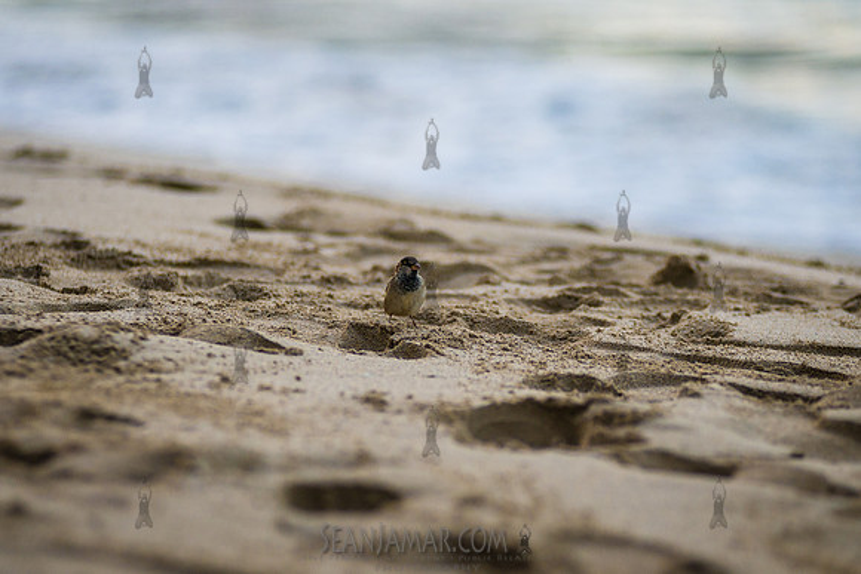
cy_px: 294
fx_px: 4322
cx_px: 410
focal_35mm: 181
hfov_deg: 11.4
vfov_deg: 7.6
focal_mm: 135
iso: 800
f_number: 2.8
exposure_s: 1/1000
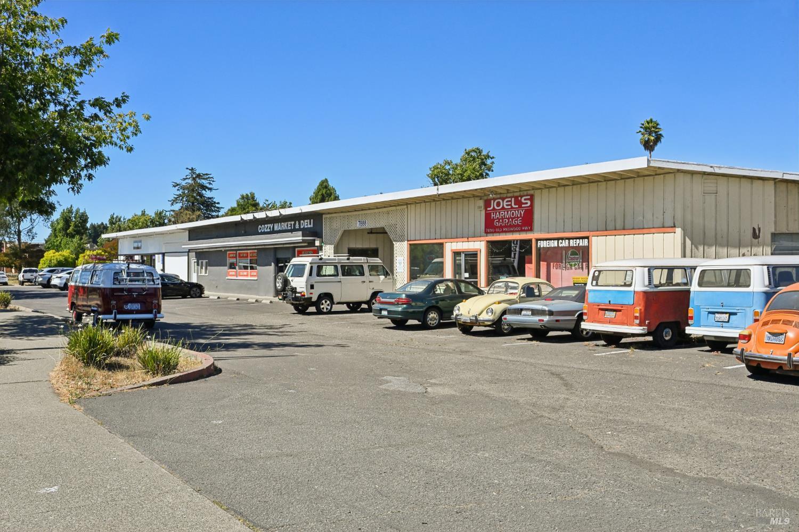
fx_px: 766
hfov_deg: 55.1
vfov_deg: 38.4
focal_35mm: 34
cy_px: 266
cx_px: 400
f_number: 11
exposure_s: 1/2500
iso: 1600
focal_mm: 34.5
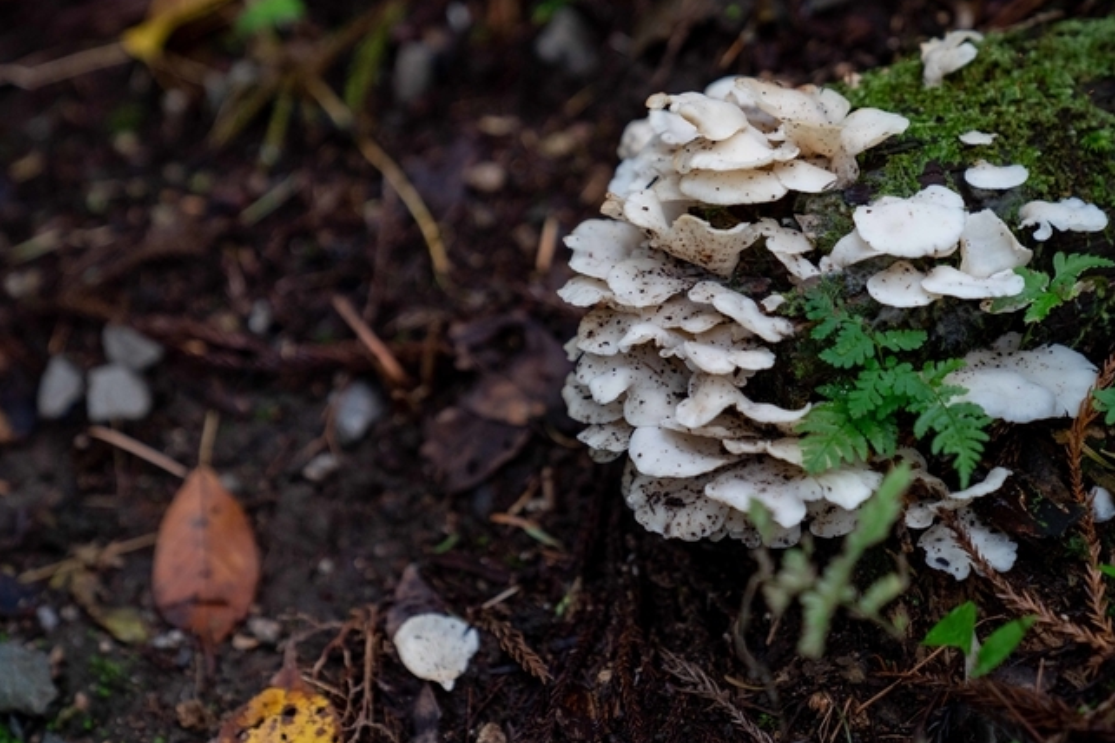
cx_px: 538
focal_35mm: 86
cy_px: 347
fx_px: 2663
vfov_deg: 15.9
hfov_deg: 23.6
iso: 800
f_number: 2.8
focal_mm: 69
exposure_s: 1/200
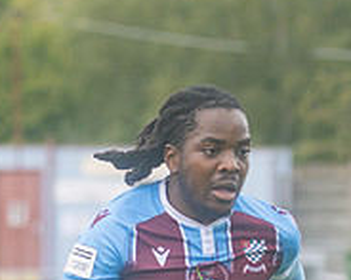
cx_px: 566
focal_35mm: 680
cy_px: 395
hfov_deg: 2.8
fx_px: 7060
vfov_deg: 2.3
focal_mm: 125
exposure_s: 1/1250
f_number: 2.8
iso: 450
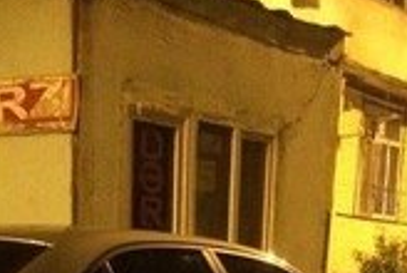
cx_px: 94
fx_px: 1031
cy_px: 598
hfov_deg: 22.1
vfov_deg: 12.6
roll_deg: +0.4
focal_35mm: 91
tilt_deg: -15.8
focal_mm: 4.15
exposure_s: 1/17
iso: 800
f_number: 2.2
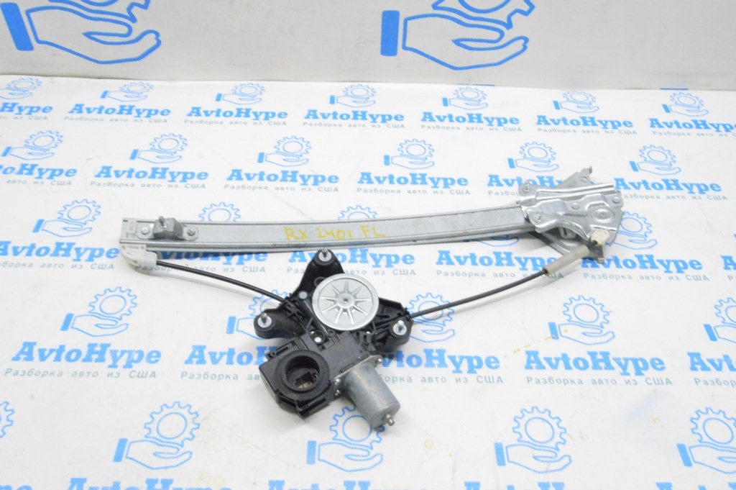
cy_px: 245
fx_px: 613
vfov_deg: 43.5
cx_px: 368
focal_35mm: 30
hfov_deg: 62.0
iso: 6400
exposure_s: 1/20
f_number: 20
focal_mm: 20
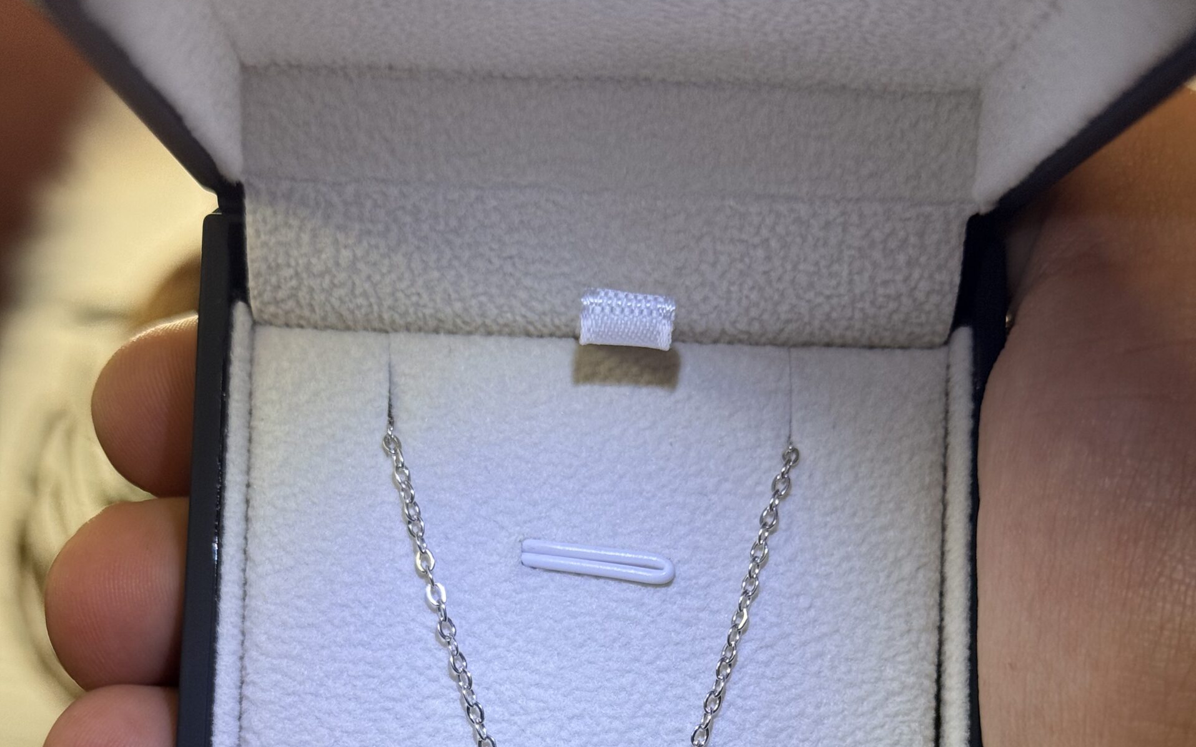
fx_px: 2217
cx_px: 599
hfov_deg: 30.2
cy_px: 751
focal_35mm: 68
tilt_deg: -47.8
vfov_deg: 18.6
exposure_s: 1/100
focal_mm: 6.76
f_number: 1.78
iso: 50
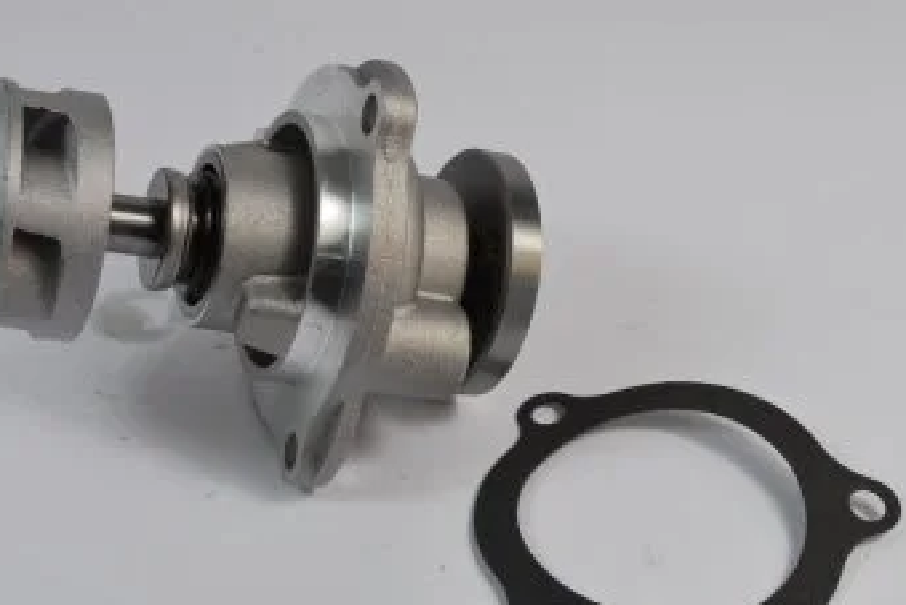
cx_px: 418
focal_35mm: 65
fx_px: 1636
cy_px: 357
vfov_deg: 20.9
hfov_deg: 30.9
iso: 100
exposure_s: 1/20
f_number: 10
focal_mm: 32
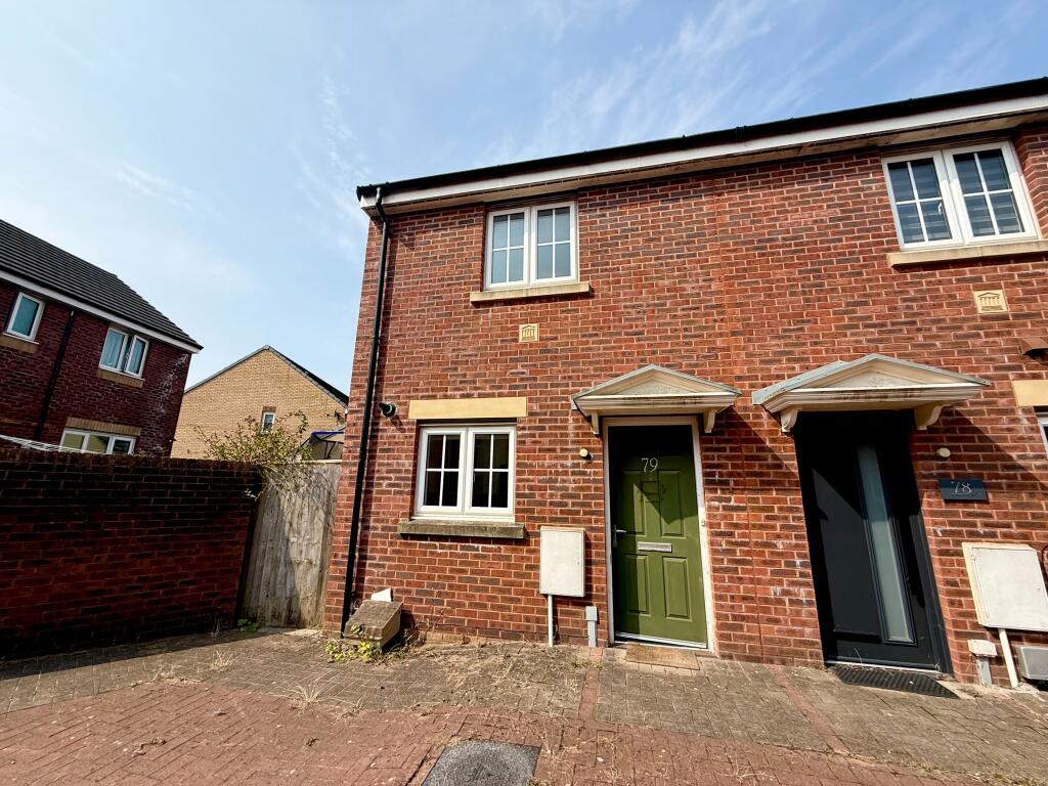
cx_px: 524
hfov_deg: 102.1
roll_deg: -0.4
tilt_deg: +15.0
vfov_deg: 85.7
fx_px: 424
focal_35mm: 14
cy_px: 393
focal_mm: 2.22
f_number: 2.2
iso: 50
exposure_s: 1/1572
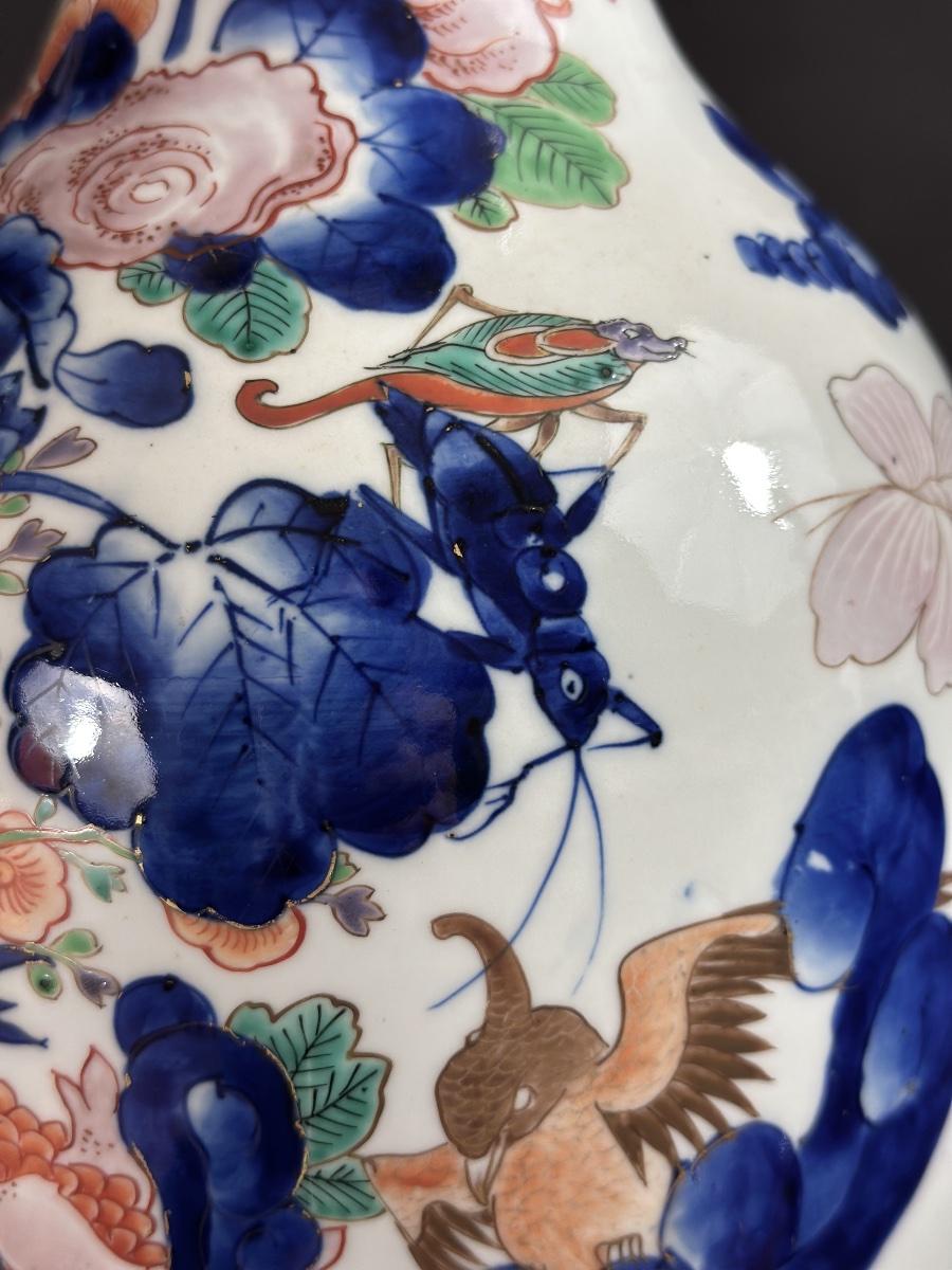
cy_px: 635
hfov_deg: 30.3
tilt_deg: -16.7
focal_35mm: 48
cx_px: 476
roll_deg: +0.2
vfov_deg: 39.7
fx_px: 1760
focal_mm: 6.86
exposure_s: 1/50
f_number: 1.78
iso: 125
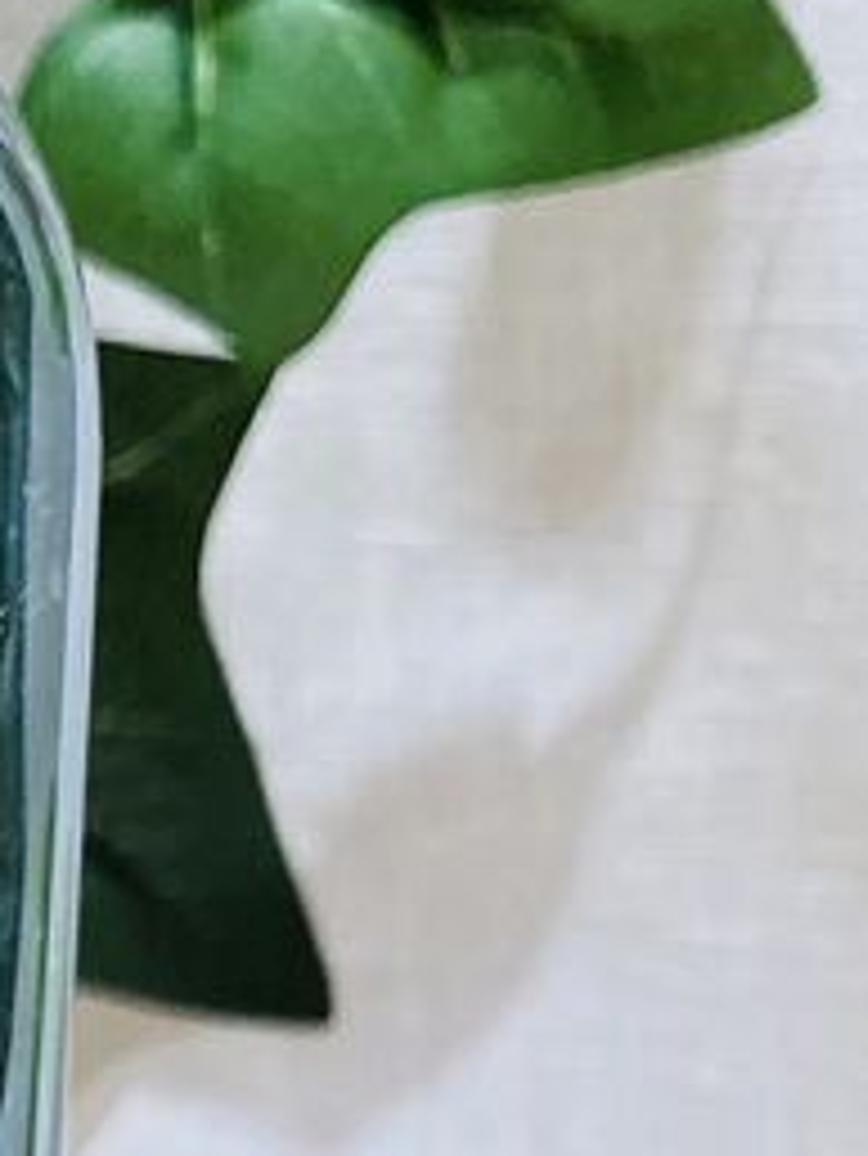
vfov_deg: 11.4
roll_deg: +0.0
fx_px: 5579
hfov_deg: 8.0
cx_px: -1484
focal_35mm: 167
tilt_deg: -12.4
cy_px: 1653
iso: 64
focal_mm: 3.99
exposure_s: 1/100
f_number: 1.8
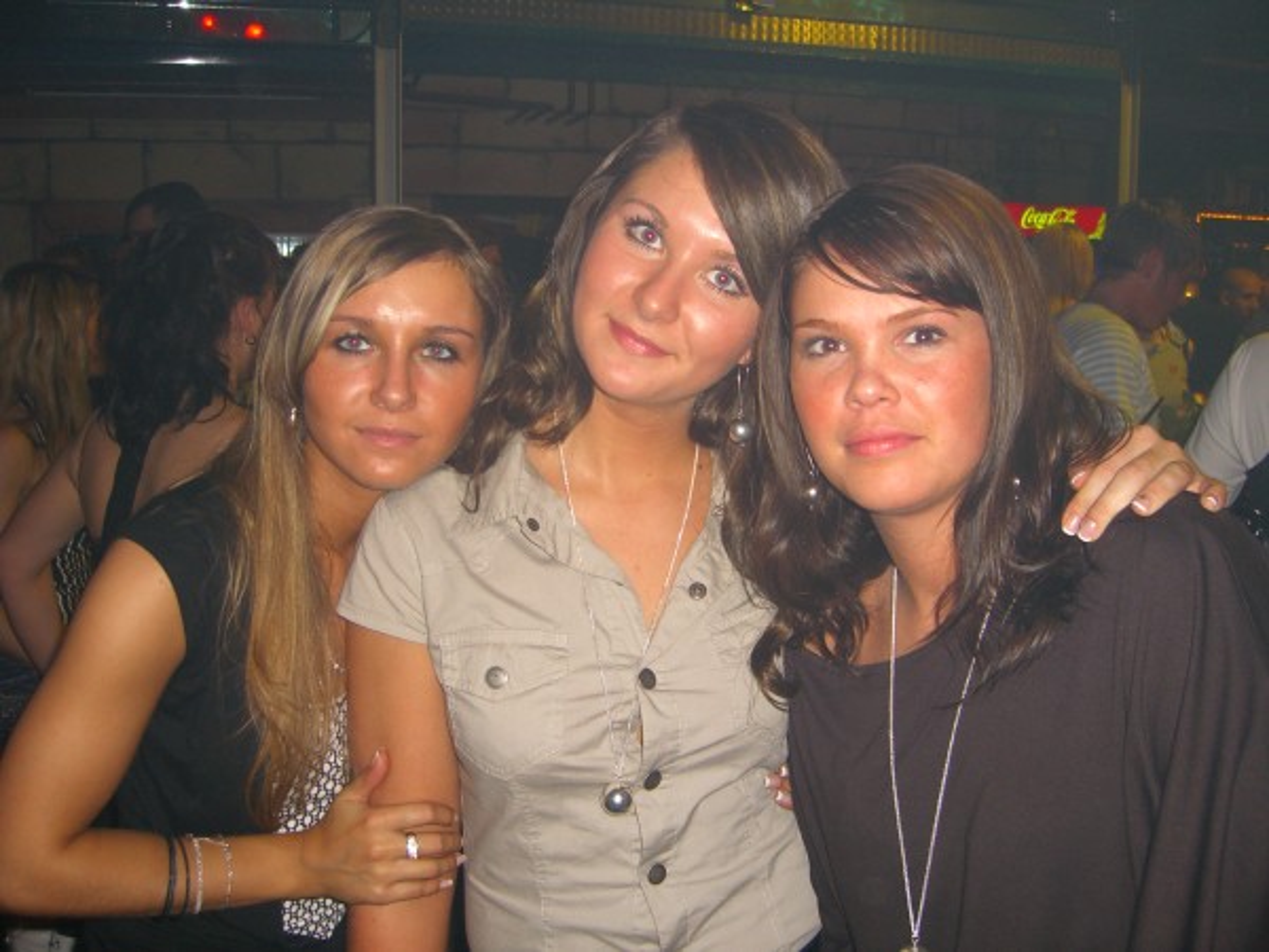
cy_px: 476
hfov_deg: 49.0
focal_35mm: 38
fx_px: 1393
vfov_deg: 37.7
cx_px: 634
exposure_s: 1/60
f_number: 2.8
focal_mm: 7.9
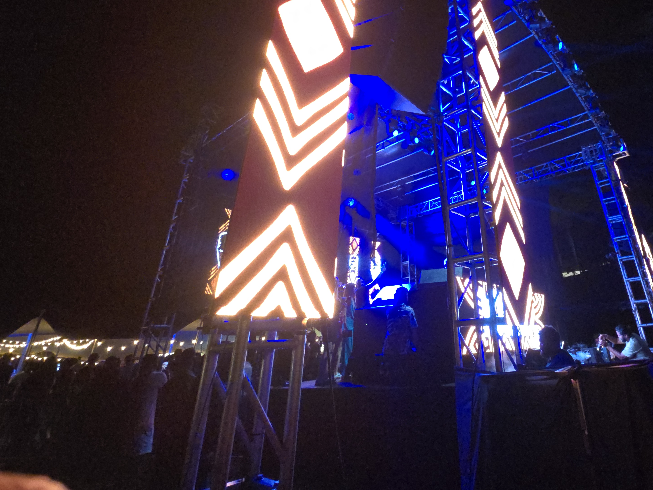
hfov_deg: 85.1
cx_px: 428
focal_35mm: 18
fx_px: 340
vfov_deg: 69.3
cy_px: 159
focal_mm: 2.2
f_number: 2.2
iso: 640
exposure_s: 1/50
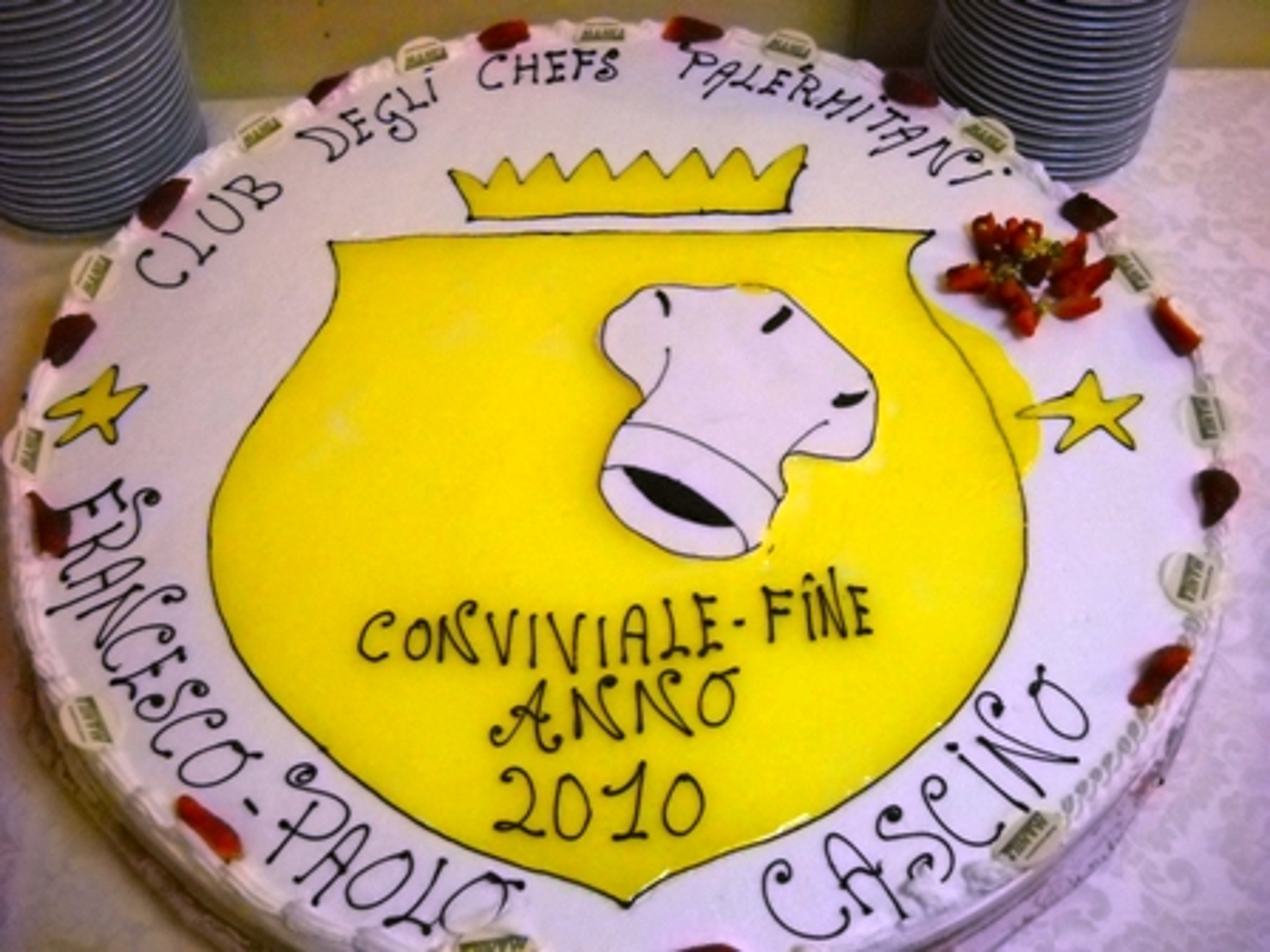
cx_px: 635
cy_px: 476
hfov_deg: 45.8
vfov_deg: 35.1
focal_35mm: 41
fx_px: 1504
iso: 800
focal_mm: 6.72
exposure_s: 1/84
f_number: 3.1
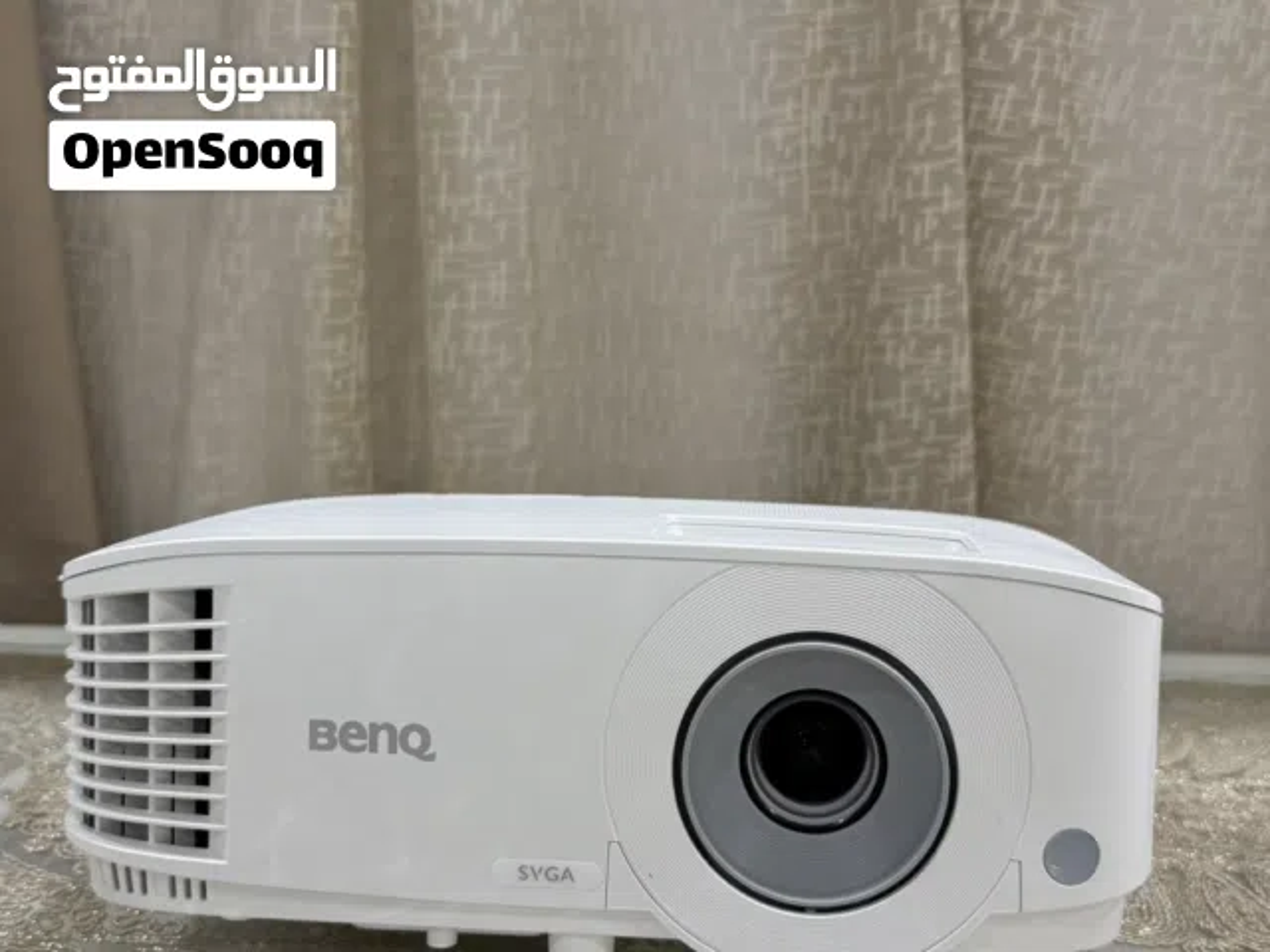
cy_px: 476
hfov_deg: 71.6
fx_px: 881
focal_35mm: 24
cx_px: 635
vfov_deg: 56.8
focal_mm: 6.76
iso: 160
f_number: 1.78
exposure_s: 1/100
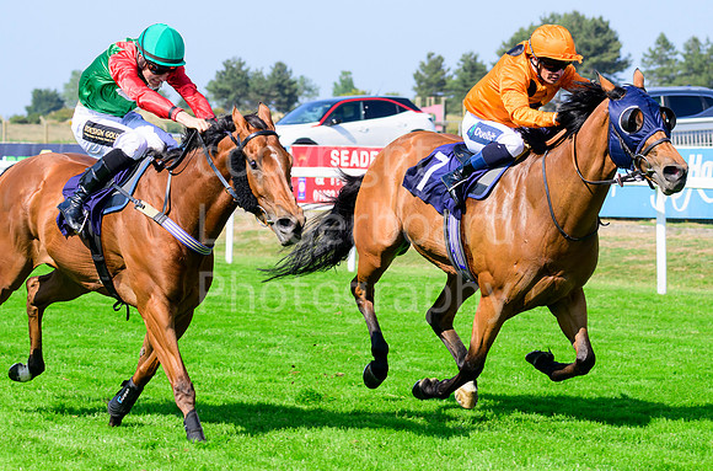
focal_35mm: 157
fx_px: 3108
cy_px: 237
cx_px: 356
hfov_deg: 13.1
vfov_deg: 8.7
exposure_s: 1/1250
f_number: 6.3
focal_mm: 105
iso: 400
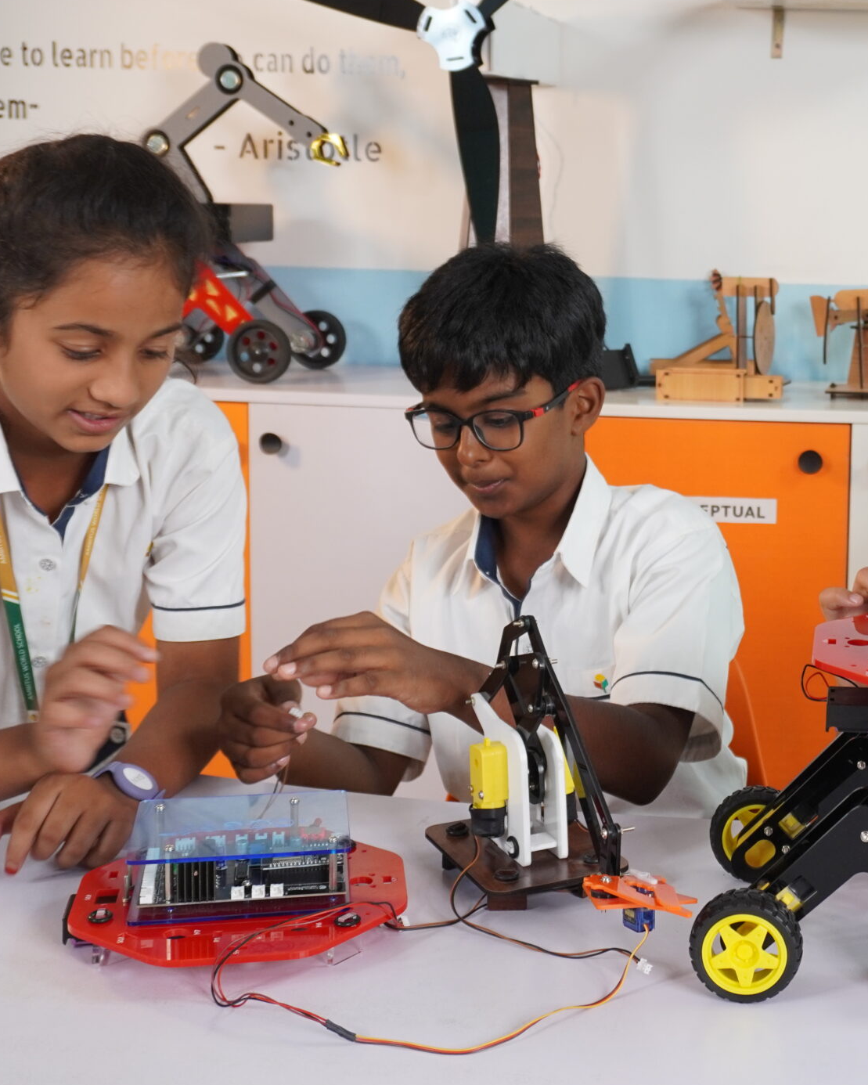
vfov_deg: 35.8
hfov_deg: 28.1
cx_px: 767
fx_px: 1670
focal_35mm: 52
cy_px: 425
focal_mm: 20
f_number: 4.5
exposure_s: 1/50
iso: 400
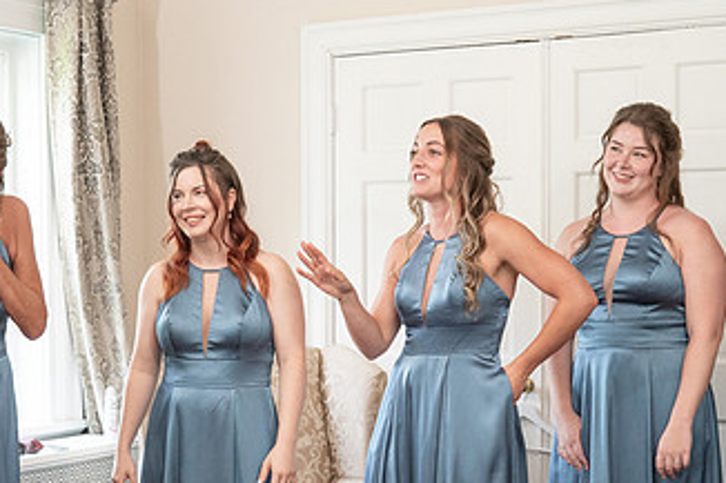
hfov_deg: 24.3
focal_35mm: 82
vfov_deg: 16.6
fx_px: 1653
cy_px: 309
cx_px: 127
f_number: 6.3
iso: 2000
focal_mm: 35
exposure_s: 1/200
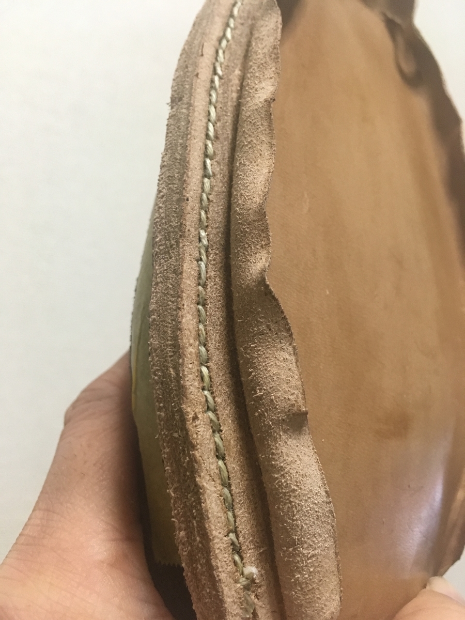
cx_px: 232
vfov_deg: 61.7
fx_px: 519
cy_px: 310
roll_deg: -4.8
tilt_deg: +6.5
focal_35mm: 29
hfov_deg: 48.2
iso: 200
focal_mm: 4.15
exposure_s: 1/30
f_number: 2.2
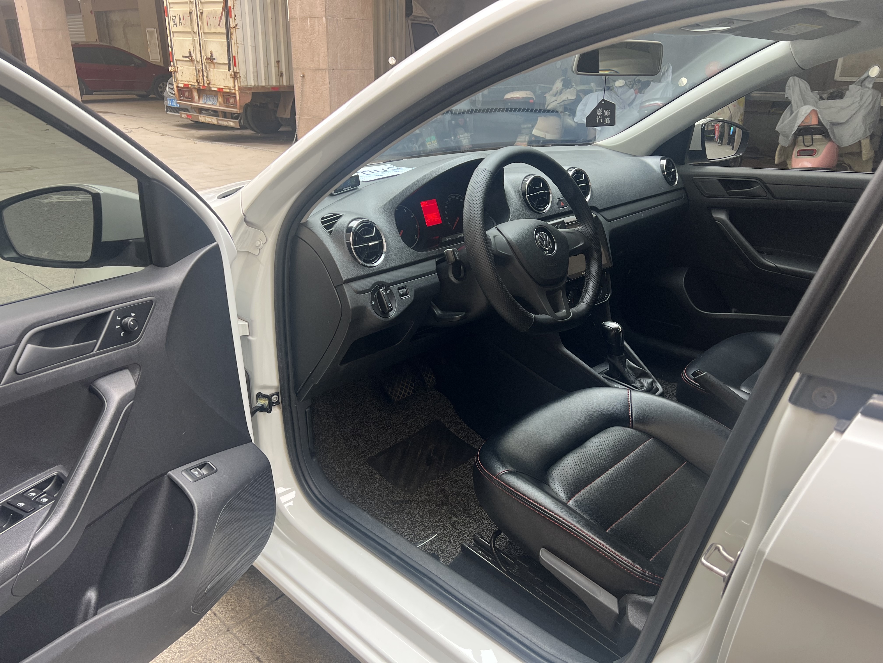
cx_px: 442
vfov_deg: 53.1
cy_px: 332
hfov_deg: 67.3
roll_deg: -1.0
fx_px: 663
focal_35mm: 26
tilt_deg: -23.1
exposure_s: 1/121
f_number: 1.5
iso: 80
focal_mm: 5.7
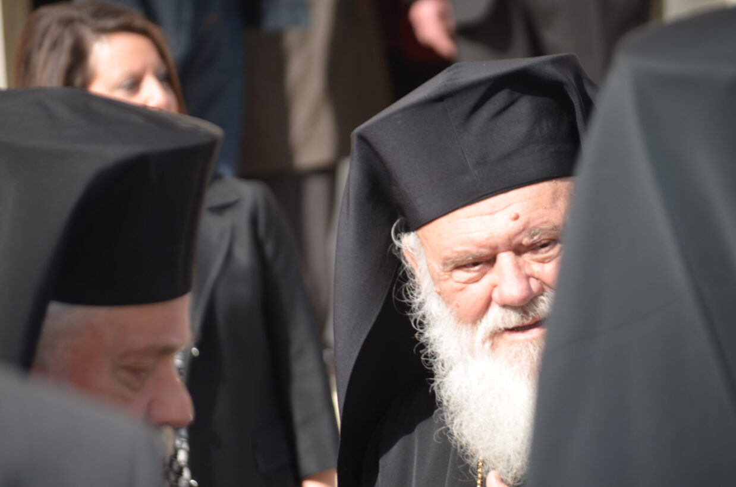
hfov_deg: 10.2
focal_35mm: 202
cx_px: 368
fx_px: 4131
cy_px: 244
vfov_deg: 6.8
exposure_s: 1/200
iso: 100
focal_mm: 135
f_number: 6.3
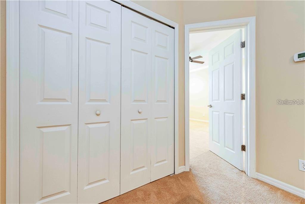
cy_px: 102
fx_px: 119
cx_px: 152
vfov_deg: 81.2
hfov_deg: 104.2
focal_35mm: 14
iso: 320
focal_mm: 14
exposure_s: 1.3
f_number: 8
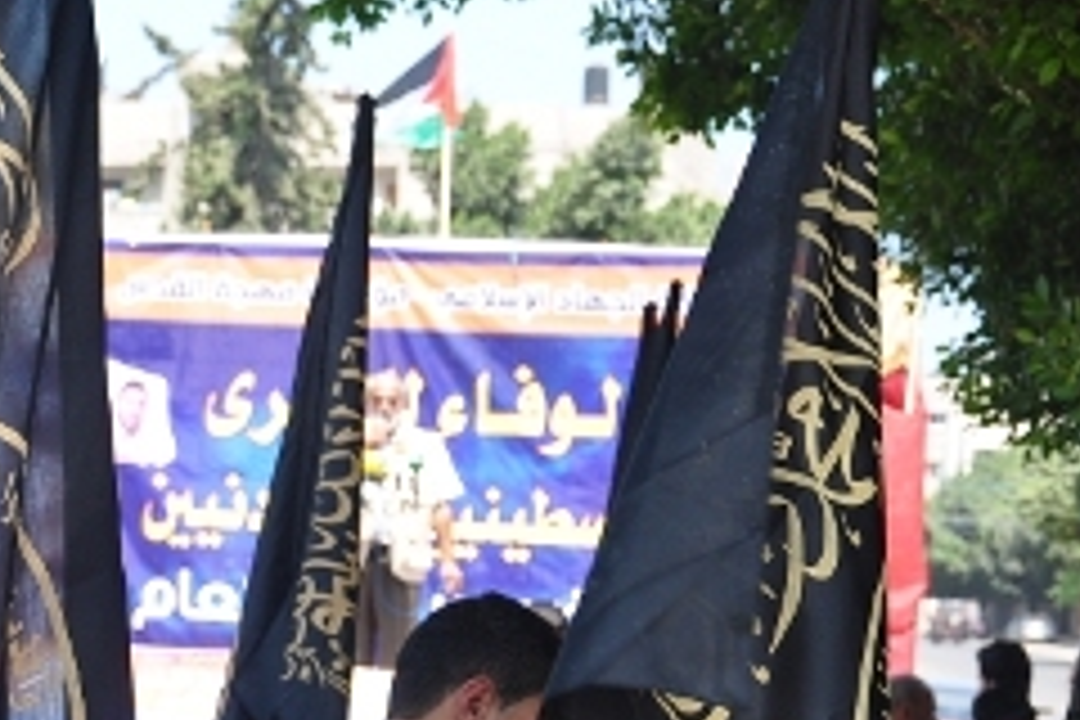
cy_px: 590
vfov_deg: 11.2
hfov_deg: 16.8
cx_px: 382
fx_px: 3660
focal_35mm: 122
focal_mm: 40
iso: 200
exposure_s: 1/200
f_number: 7.1
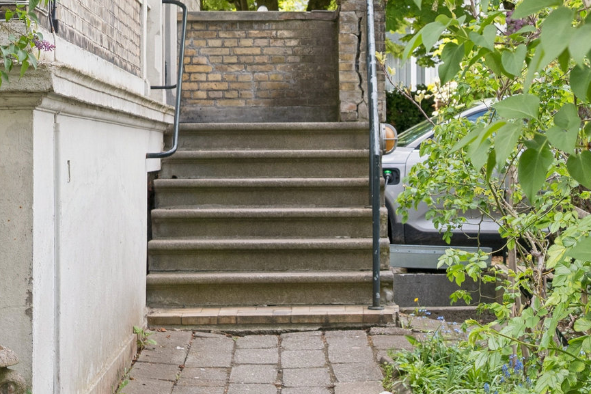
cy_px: 122
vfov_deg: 13.1
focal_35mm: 104
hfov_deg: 19.6
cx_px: 355
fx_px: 1708
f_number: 6.3
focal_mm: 30
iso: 400
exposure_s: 1/250
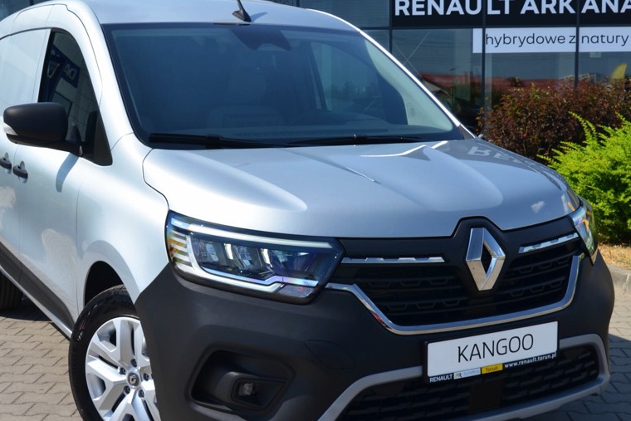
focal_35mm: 52
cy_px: 225
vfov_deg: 26.0
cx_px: 311
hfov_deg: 38.2
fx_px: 912
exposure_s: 1/200
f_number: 8
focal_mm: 22
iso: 200
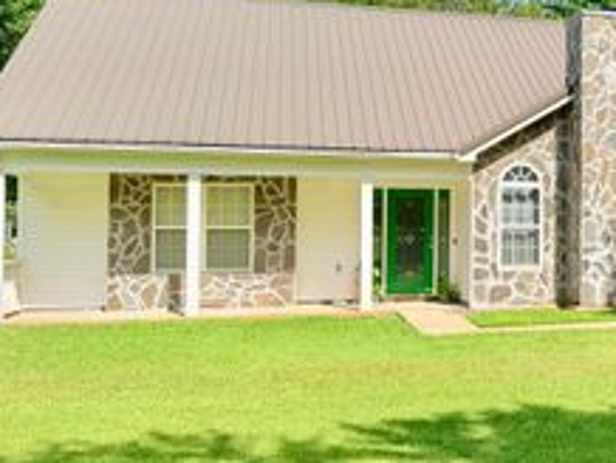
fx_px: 980
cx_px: 630
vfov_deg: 26.6
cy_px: 191
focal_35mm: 55
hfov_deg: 31.9
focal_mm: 6.76
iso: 80
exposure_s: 1/2703
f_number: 1.78
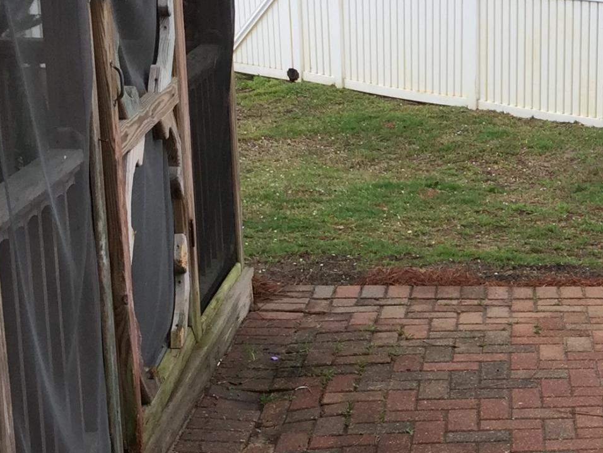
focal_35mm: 91
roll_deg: -2.5
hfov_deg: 19.9
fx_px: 1585
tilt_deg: -16.8
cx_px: 770
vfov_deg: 16.2
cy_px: 305
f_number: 2.2
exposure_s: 1/158
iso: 32
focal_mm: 4.15
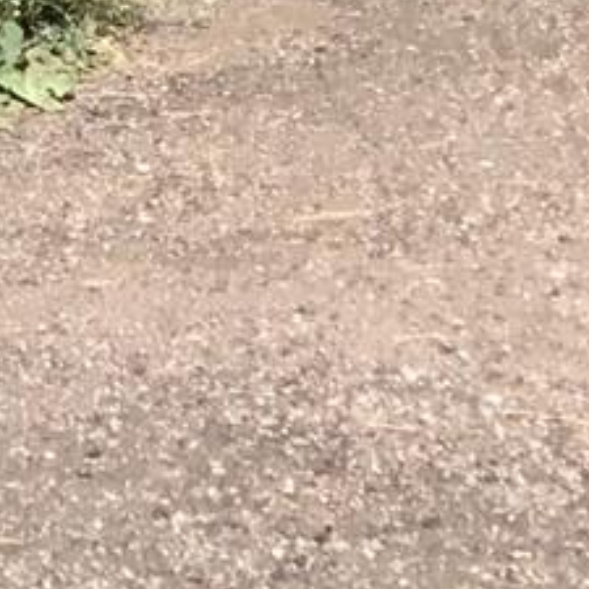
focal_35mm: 195
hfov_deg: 7.8
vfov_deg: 8.6
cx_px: -1152
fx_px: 3754
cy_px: -474
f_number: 2.4
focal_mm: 3.3
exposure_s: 1/741
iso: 25
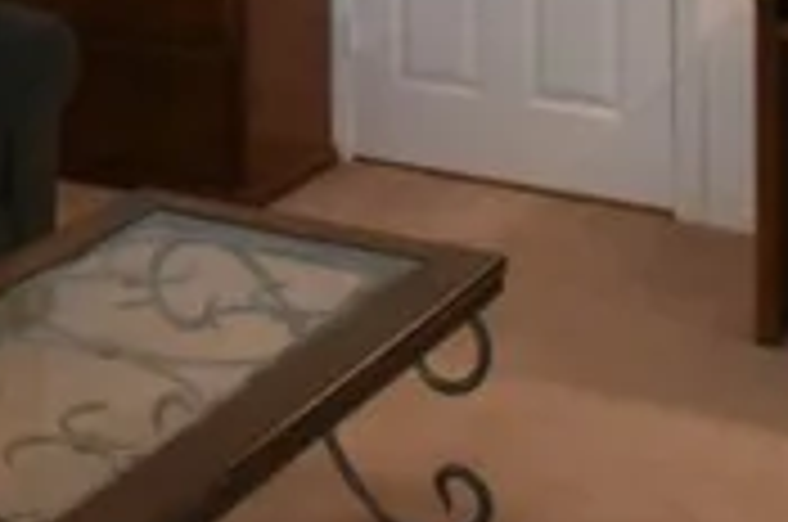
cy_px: -403
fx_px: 1923
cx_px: -162
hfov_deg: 21.5
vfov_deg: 13.9
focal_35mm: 88
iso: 4000
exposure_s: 1/10
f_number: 22
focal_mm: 10
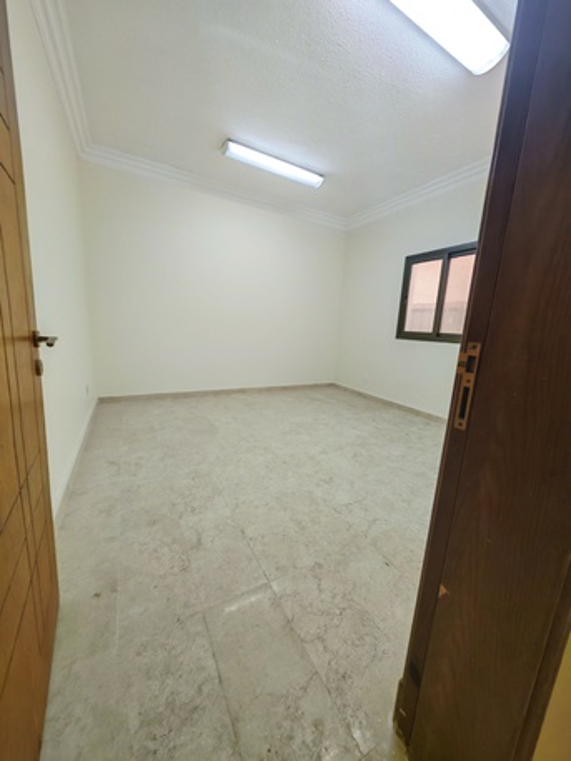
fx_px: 286
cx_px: 286
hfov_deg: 89.9
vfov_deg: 106.2
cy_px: 380
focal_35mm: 13
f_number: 2
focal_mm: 1.82
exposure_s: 1/40
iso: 125
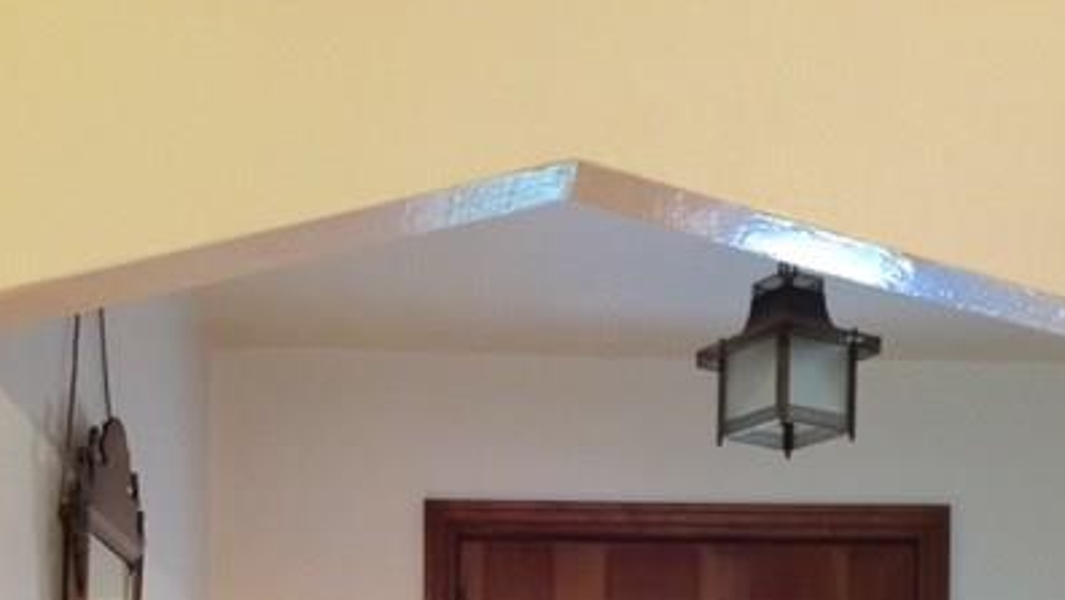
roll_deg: -1.1
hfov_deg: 40.5
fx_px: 1441
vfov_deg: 20.8
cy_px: 834
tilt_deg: +1.1
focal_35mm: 51
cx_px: 492
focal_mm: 4.15
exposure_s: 1/4
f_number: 2.2
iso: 80
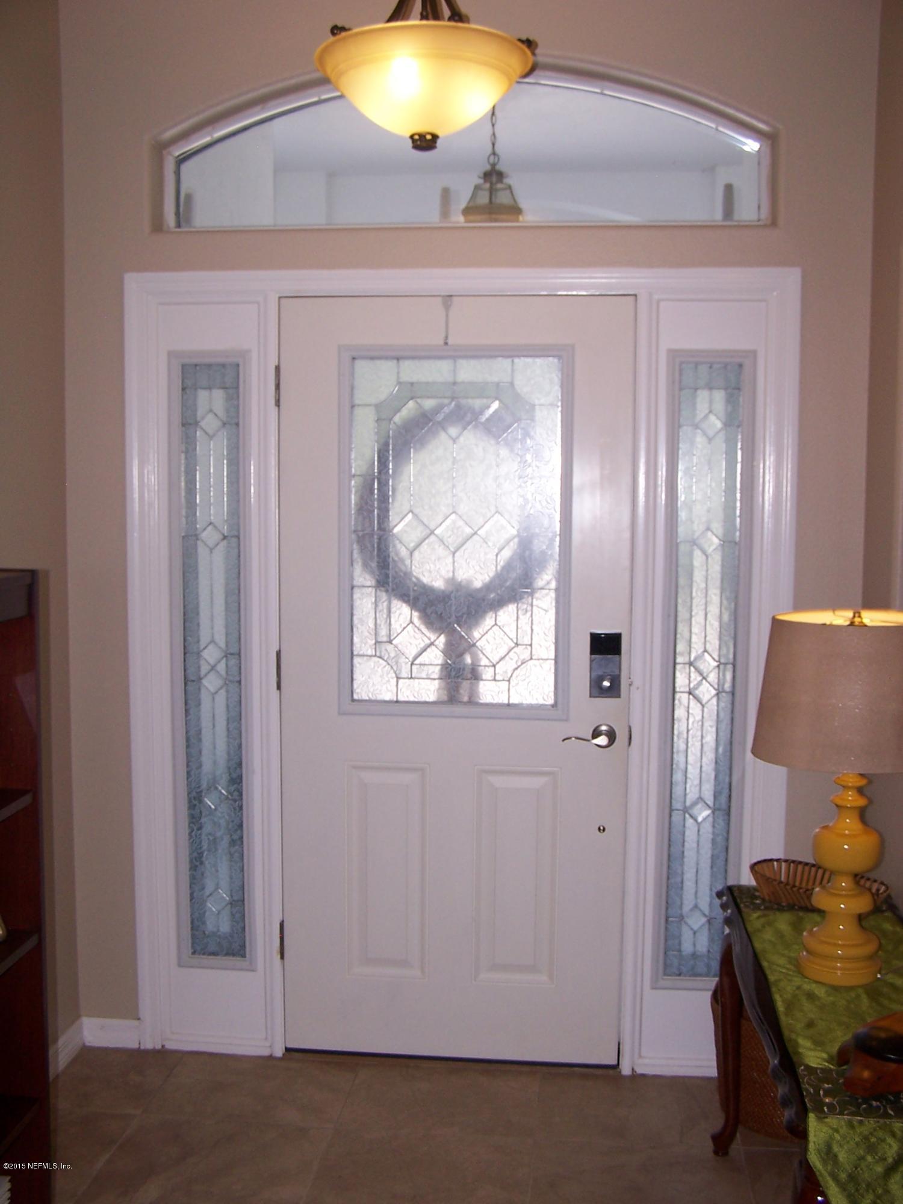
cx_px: 452
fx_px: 1322
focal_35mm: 38
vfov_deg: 49.0
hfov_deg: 37.7
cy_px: 602
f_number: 2.8
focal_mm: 6.3
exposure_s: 1/60
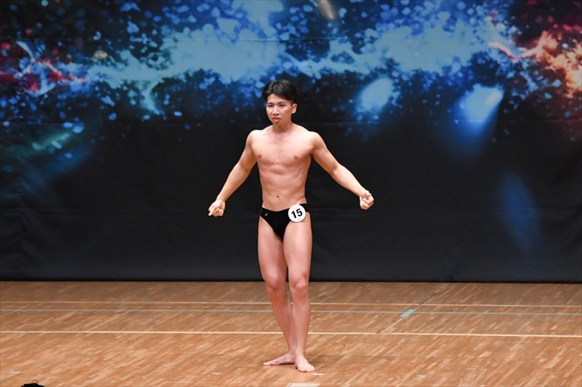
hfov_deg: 8.6
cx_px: 291
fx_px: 3878
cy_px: 194
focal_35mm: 240
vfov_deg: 5.7
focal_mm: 160
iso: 6400
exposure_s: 1/400
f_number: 5.6
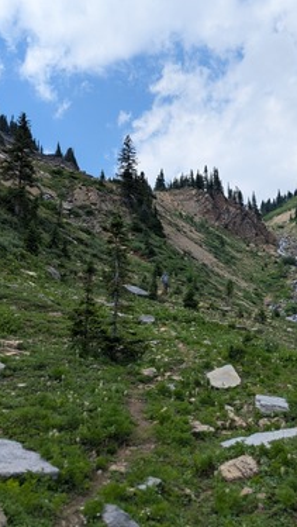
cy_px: 263
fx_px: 489
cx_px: 234
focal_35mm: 35
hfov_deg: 32.9
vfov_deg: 56.6
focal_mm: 6.81
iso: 48
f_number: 1.85
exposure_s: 1/2571
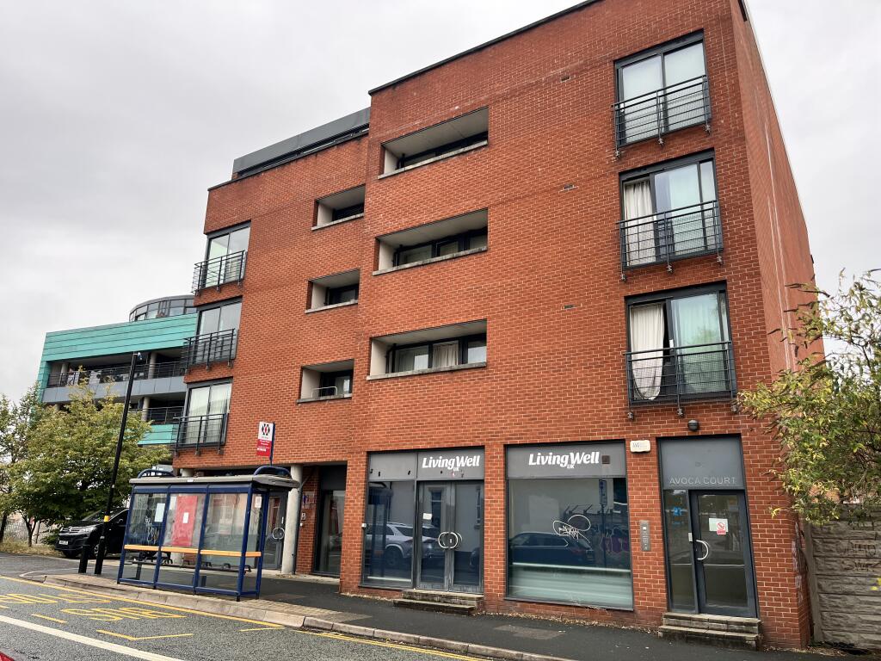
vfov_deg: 53.1
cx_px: 440
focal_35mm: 26
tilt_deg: +16.0
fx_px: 662
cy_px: 330
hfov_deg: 67.3
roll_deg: -1.5
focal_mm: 5.1
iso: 50
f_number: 1.6
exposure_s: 1/355
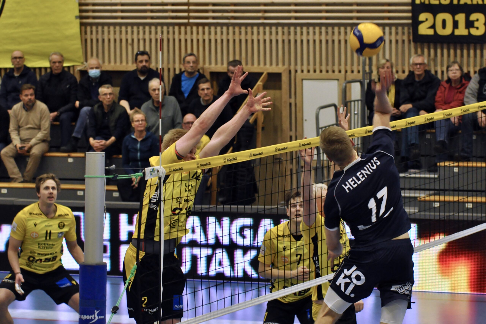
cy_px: 162
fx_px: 2430
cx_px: 243
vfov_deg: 7.6
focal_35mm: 180
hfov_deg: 11.4
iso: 1600
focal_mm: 120
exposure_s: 1/320
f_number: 4
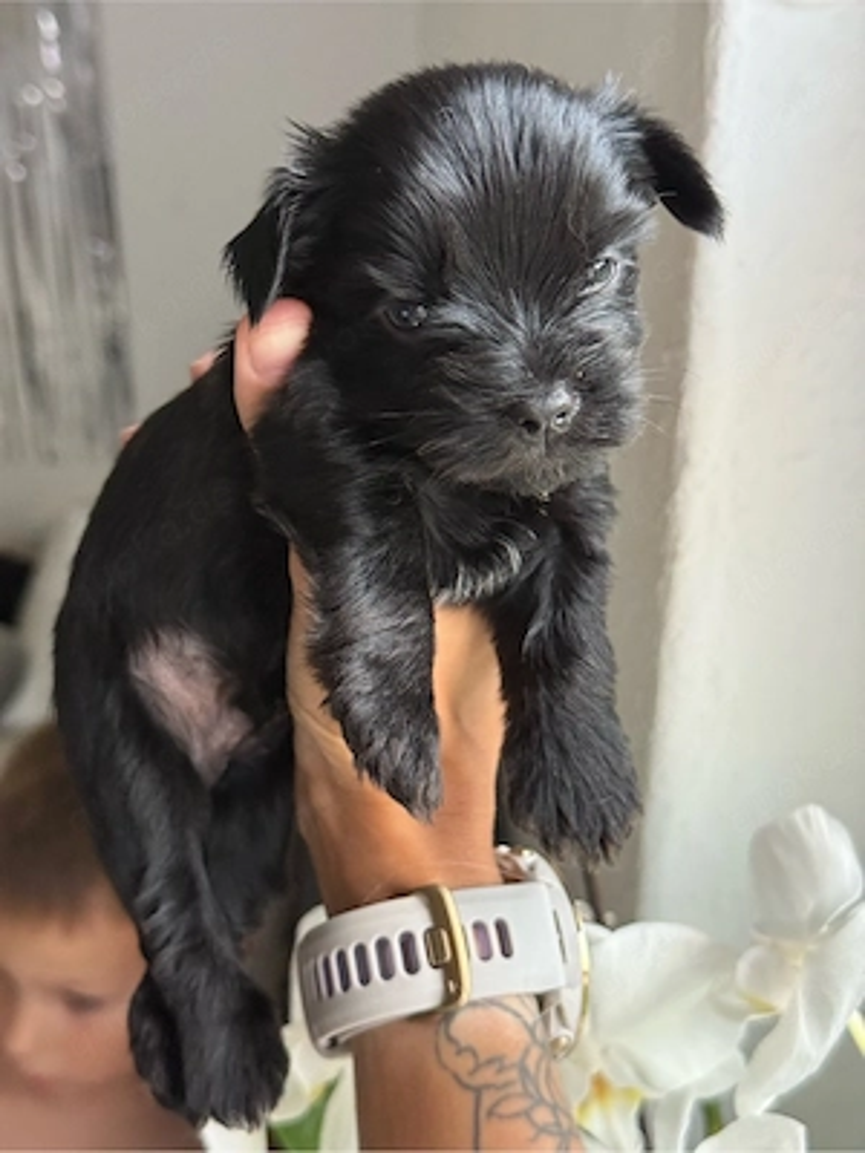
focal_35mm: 48
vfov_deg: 39.7
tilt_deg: -26.7
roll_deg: -0.5
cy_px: 576
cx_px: 432
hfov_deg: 30.3
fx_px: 1599
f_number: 1.78
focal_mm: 6.76
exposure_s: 1/40
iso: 320
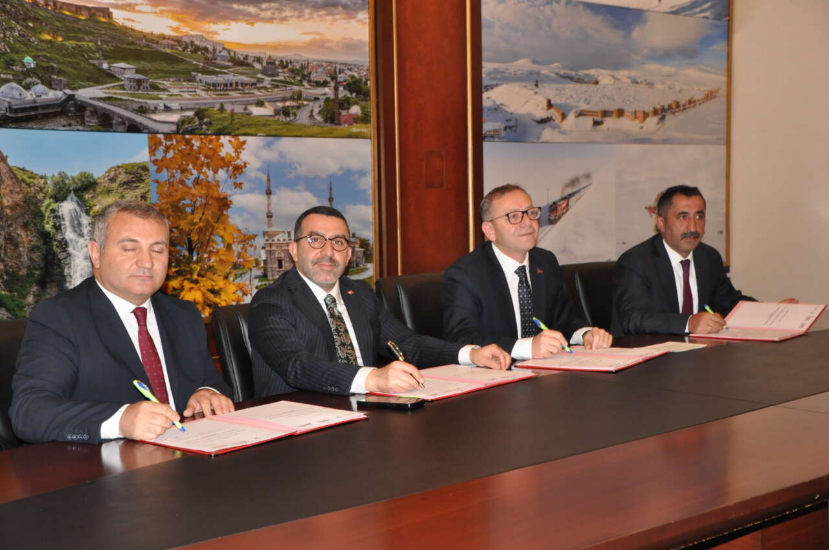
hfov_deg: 43.7
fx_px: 1035
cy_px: 275
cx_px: 414
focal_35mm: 45
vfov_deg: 29.8
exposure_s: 1/60
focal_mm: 30
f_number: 4.5
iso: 1000
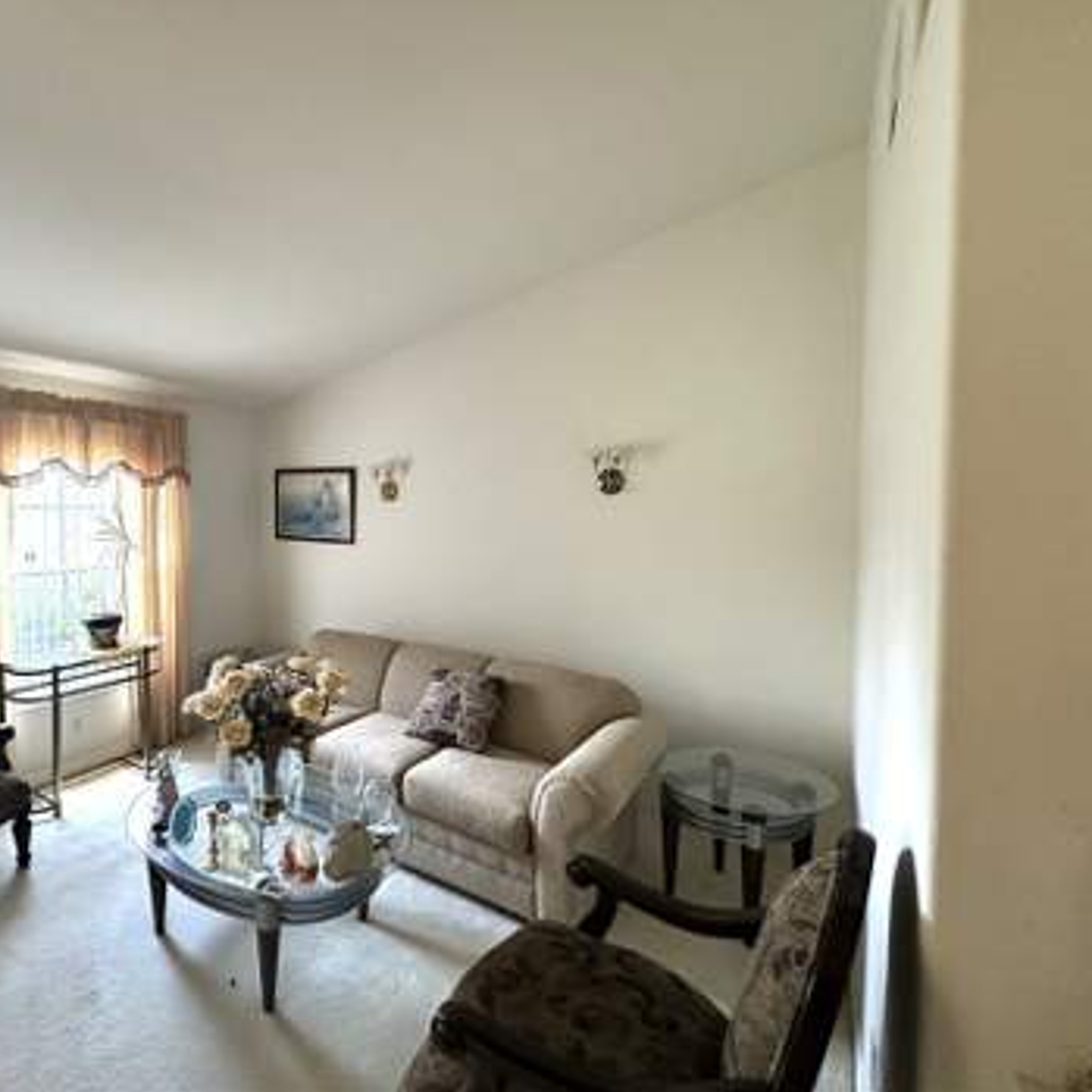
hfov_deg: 81.2
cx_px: 366
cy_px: 532
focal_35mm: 17
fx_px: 607
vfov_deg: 84.0
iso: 250
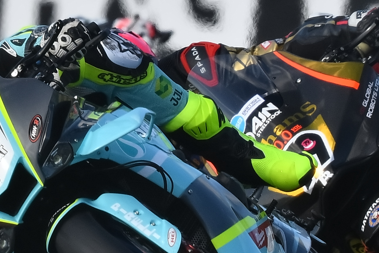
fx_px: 25912
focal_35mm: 2462
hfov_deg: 0.8
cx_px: 190
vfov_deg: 0.6
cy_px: 184
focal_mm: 500
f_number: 7.1
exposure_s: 1/1250
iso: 320
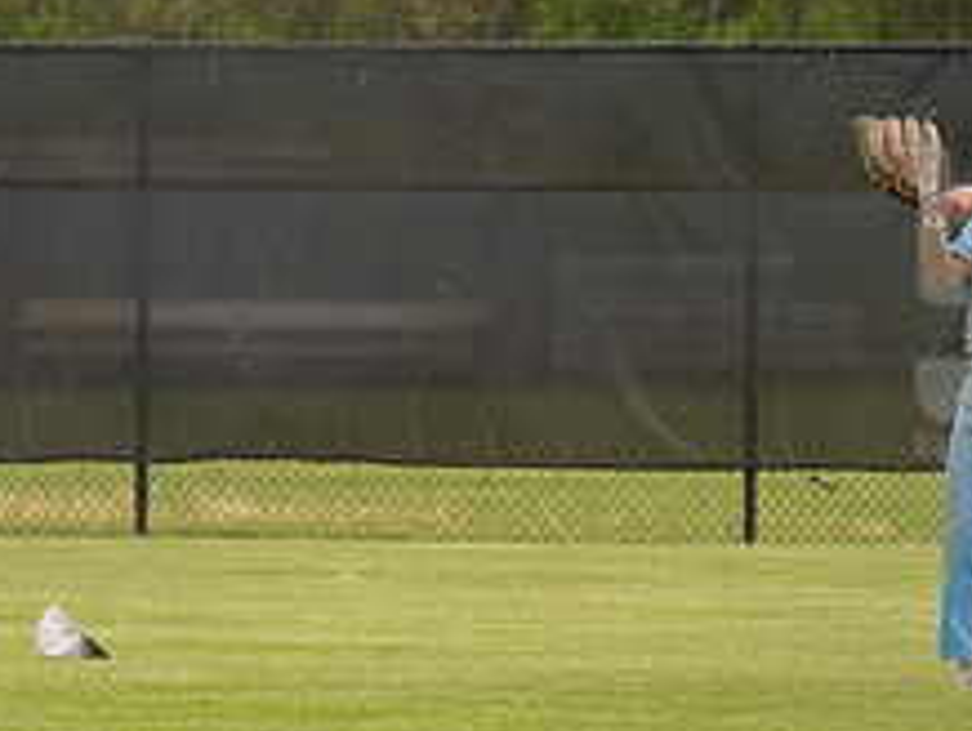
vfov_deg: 2.0
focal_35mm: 727
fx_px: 20436
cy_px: 303
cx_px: 1052
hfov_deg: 2.7
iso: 1000
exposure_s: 1/2000
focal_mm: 190
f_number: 5.6
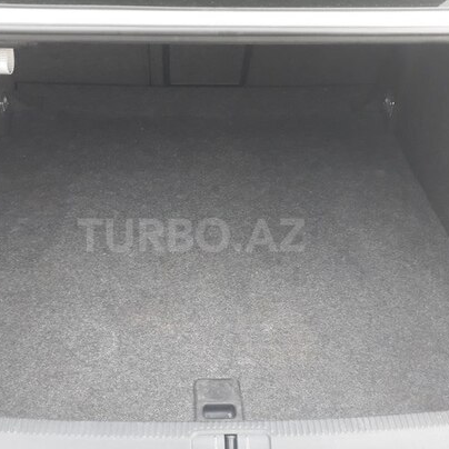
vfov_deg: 42.8
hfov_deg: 42.7
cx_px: 191
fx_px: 572
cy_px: 235
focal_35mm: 39
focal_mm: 3.6
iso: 100
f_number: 1.9
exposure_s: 1/30
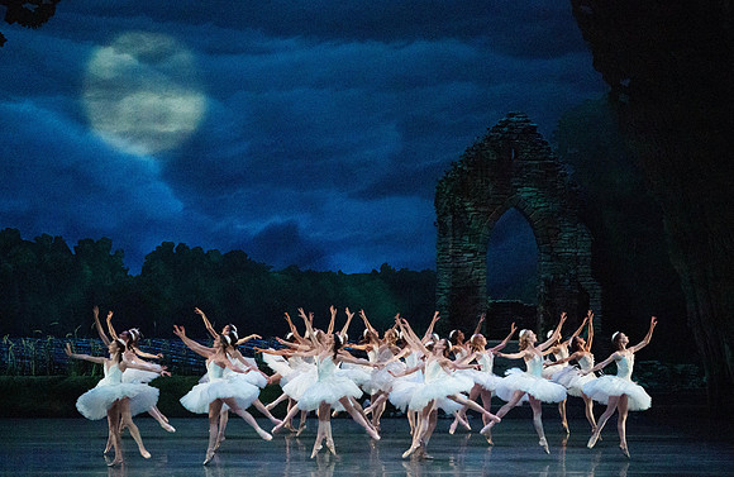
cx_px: 390
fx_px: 2469
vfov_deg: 11.0
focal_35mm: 122
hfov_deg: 16.9
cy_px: 215
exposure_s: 1/250
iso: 8000
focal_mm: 100
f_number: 5.6
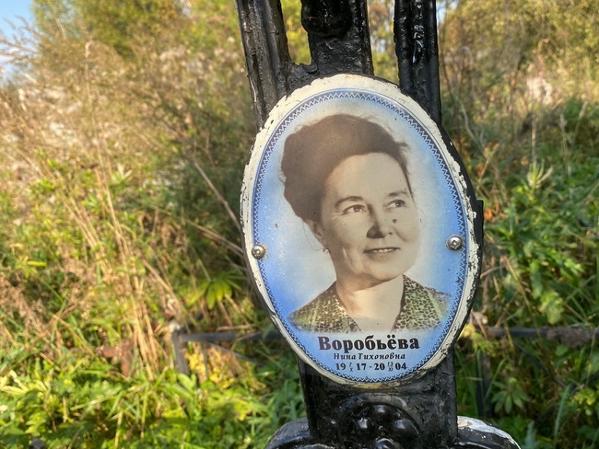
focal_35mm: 32
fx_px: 554
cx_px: 368
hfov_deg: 56.2
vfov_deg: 44.2
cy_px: 236
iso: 32
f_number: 1.8
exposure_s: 1/681
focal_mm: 4.25
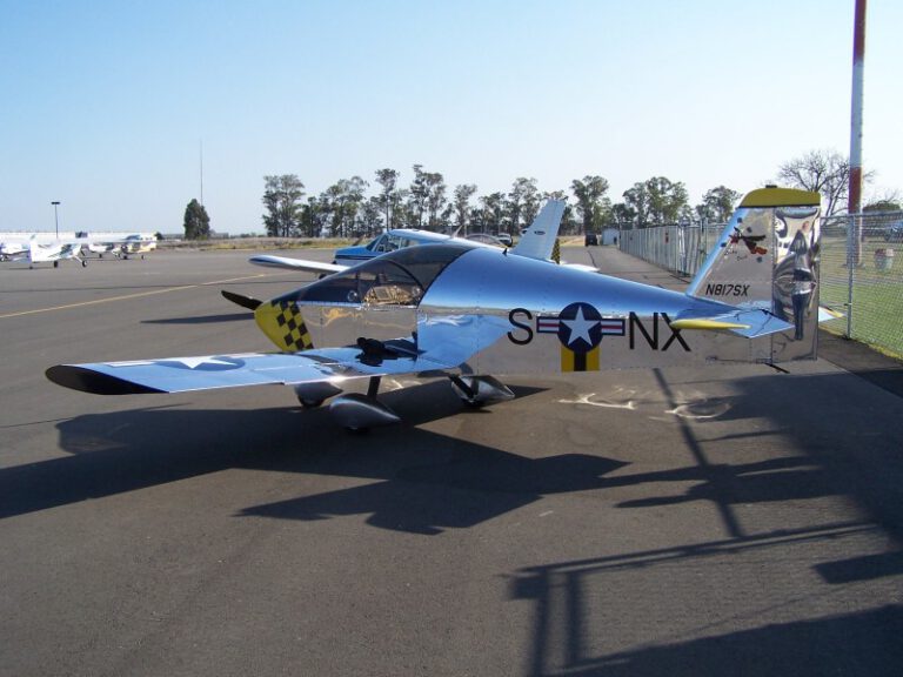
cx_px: 452
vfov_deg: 37.7
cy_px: 338
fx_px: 991
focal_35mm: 38
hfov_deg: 49.0
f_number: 4
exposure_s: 1/750
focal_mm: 6.3
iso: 80
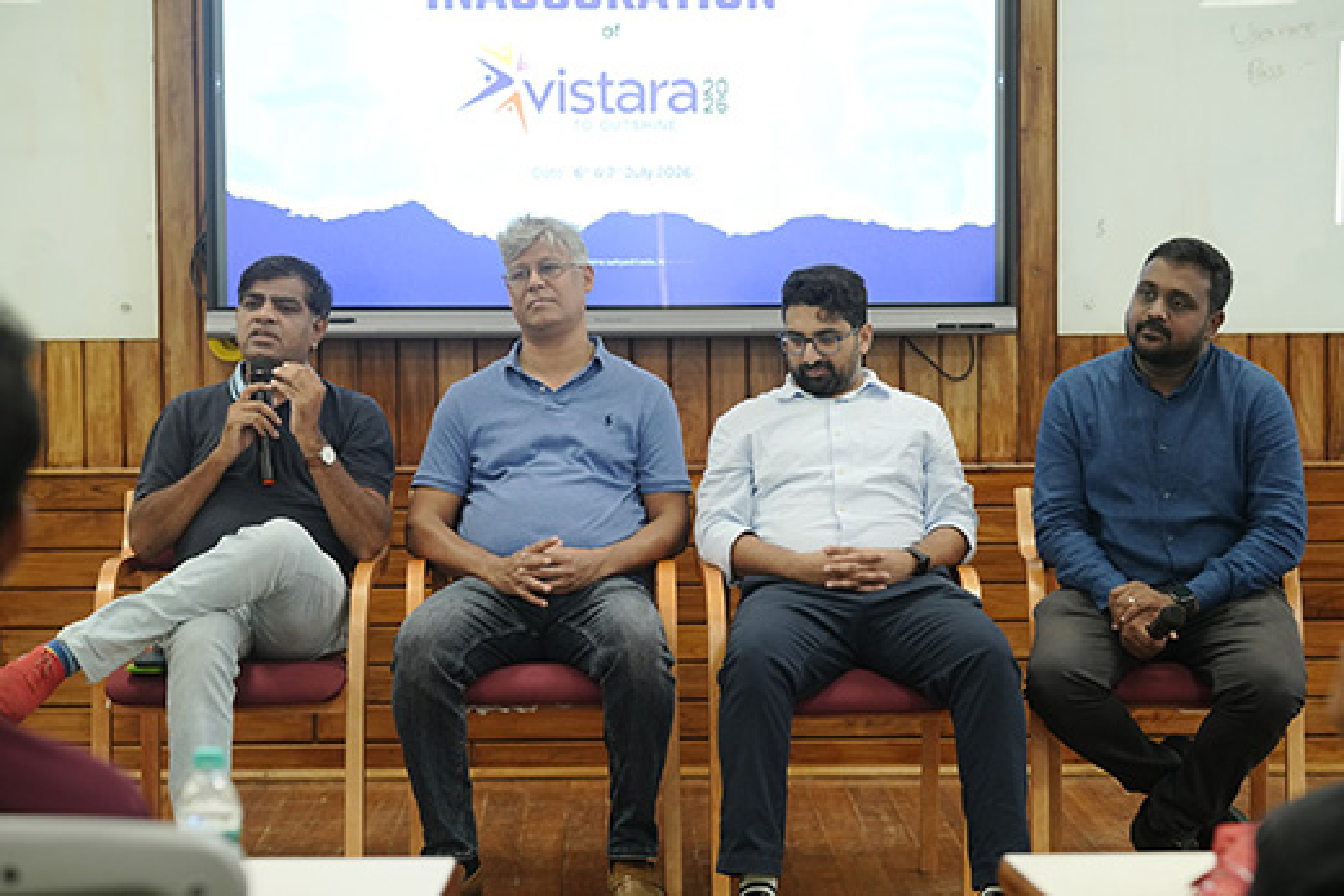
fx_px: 3174
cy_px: 448
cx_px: 672
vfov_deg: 16.1
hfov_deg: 23.9
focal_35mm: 85
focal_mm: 85
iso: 2000
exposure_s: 1/125
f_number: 4
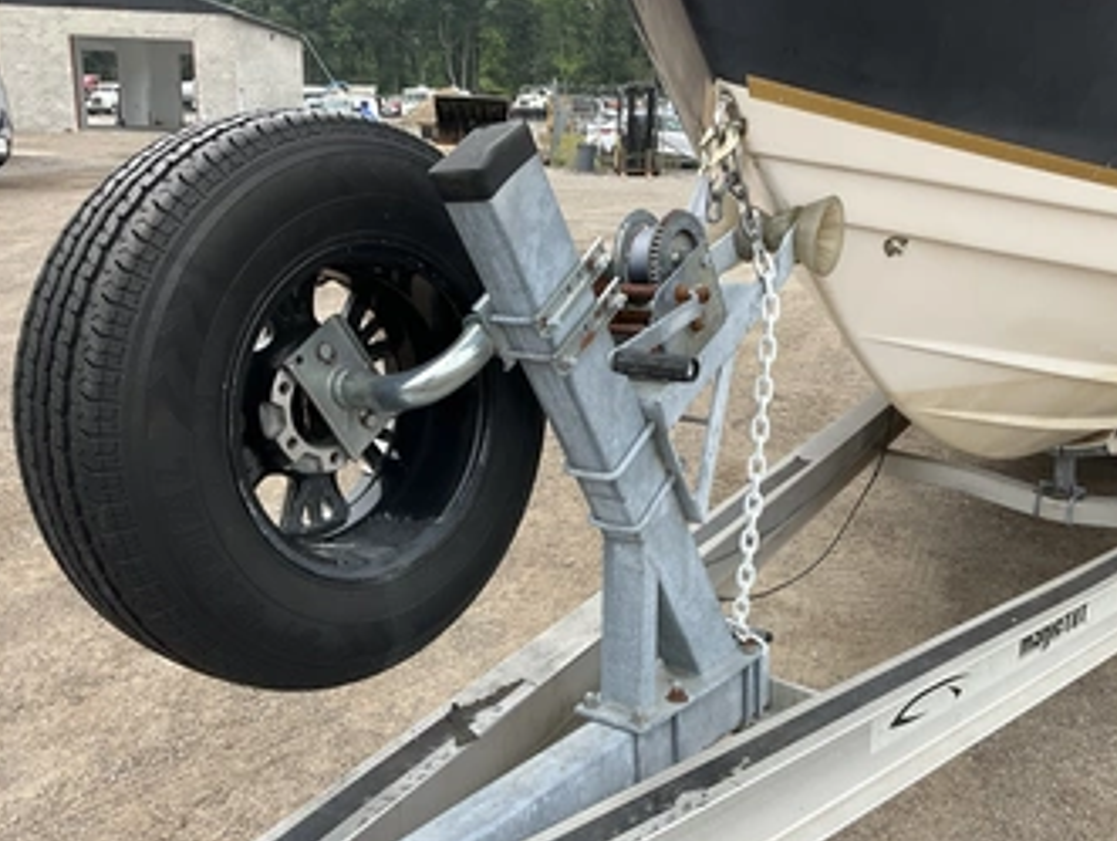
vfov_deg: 40.7
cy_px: 473
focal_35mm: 35
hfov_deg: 52.4
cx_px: 628
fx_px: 1131
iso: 25
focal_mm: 3
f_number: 1.8
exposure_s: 1/719
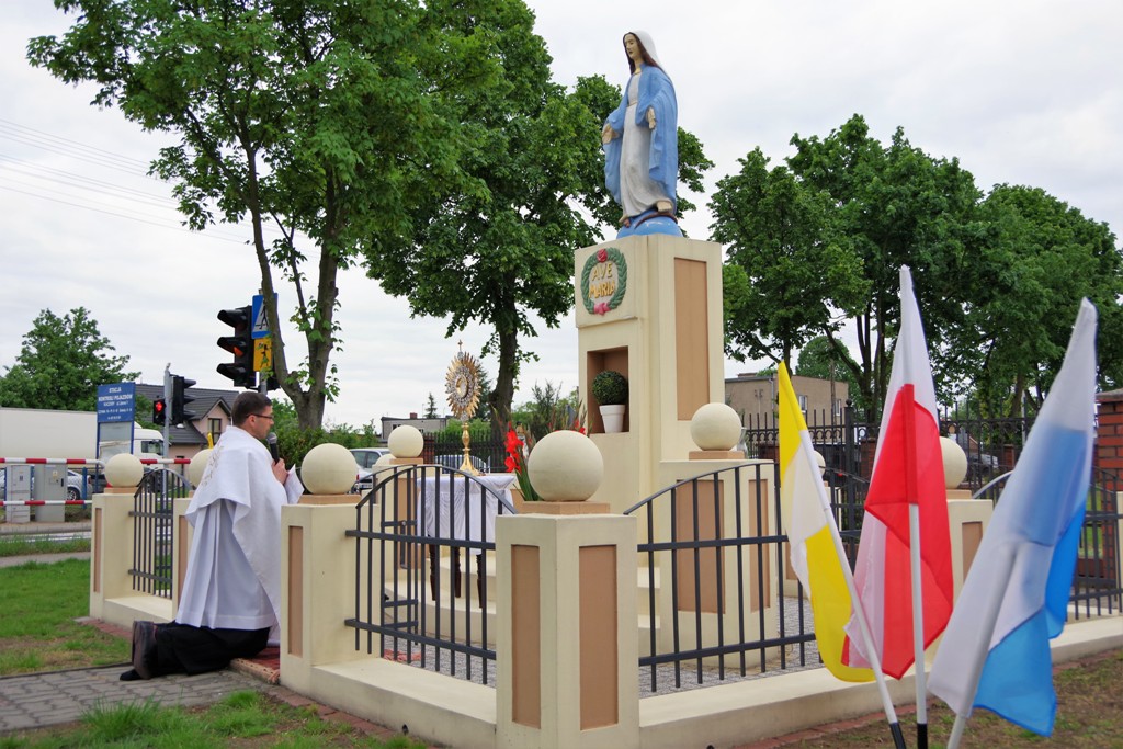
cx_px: 562
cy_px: 374
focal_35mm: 36
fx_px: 1123
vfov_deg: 36.9
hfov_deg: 53.1
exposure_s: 1/100
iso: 200
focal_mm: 24
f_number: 5
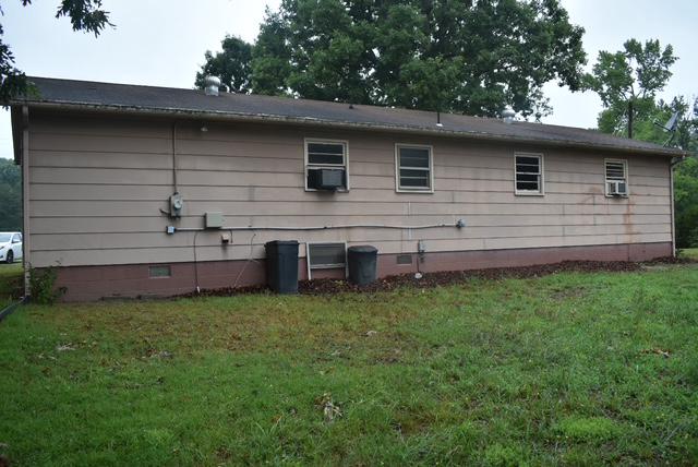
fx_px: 582
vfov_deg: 43.7
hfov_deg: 61.9
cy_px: 234
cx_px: 349
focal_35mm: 30
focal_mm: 20
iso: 400
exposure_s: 1/250
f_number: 5
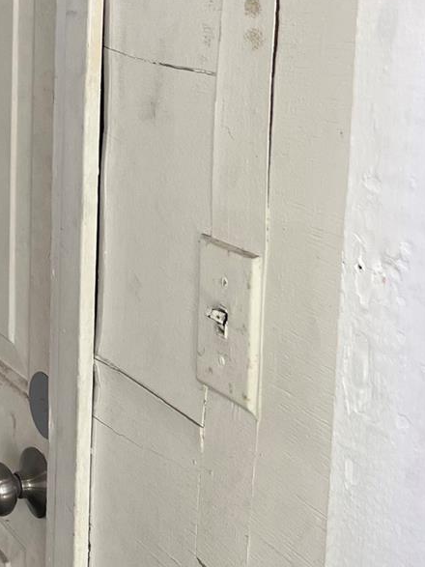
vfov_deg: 28.0
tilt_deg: -6.8
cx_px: -128
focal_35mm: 68
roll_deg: -0.6
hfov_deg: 19.9
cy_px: 119
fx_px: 1114
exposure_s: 1/122
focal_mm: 5.1
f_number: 1.6
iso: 64
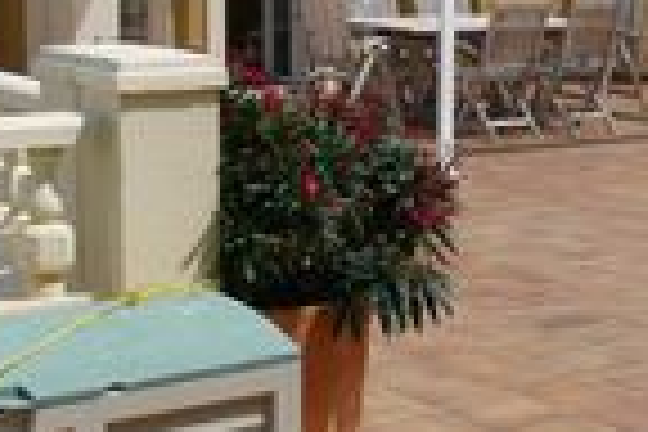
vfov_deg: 14.6
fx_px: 1674
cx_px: 616
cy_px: 40
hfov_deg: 21.3
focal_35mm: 93
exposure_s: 1/400
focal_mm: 7.4
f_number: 8
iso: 100
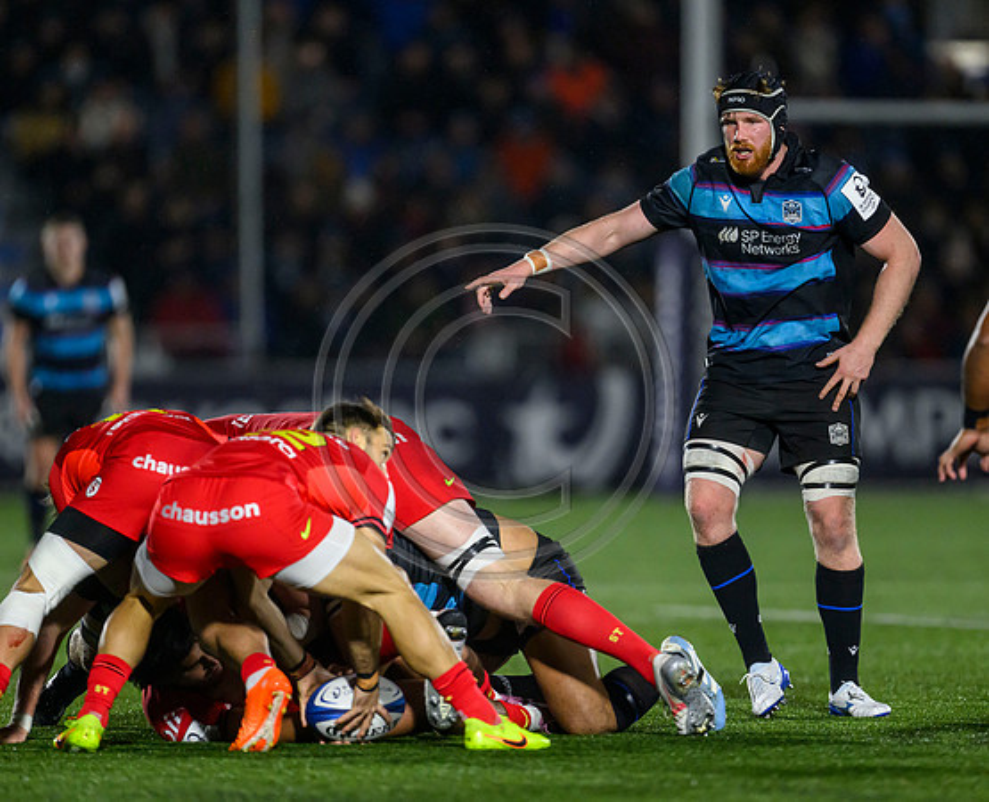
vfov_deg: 3.1
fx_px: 14593
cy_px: 392
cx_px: 611
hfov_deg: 3.9
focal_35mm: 496
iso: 5000
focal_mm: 400
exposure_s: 1/3200
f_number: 3.2
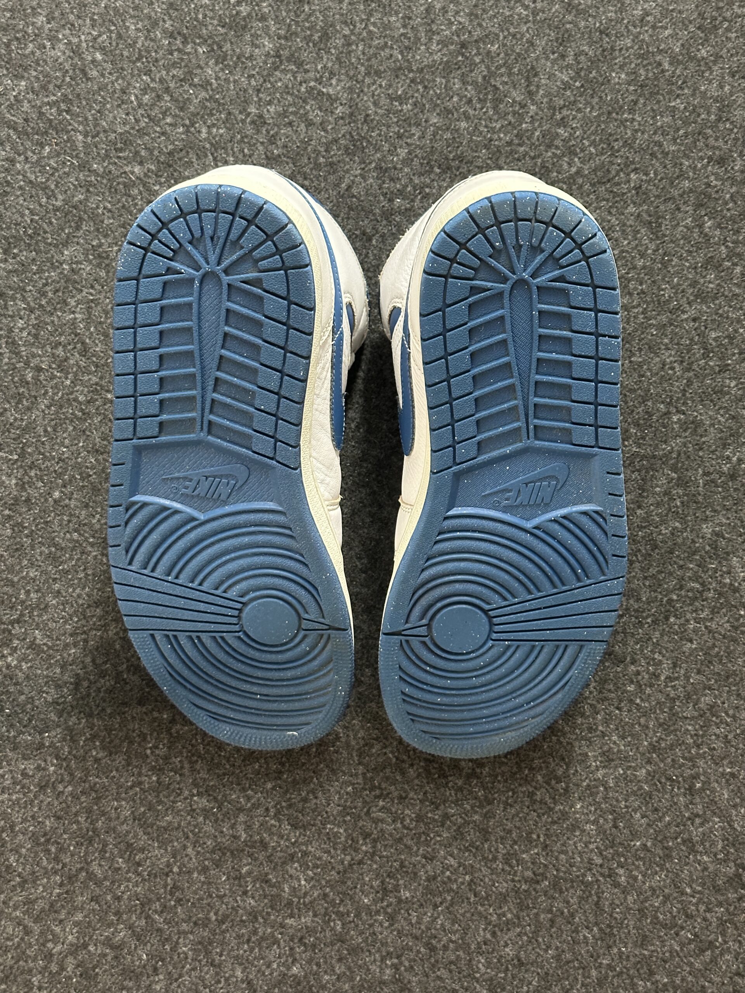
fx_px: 1377
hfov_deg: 30.3
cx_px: 372
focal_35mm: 48
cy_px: 496
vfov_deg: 39.7
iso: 640
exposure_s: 1/25
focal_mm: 6.86
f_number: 1.78
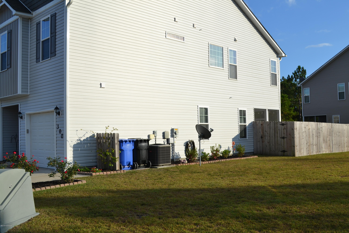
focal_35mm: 36
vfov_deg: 36.9
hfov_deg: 53.1
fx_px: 349
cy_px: 116
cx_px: 174
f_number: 8
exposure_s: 1/250
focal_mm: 24
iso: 100
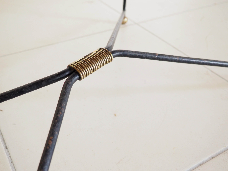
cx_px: 110
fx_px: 250
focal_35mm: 38
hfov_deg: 49.0
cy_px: 87
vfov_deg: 37.7
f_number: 4
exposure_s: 1/60
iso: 1250
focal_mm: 18
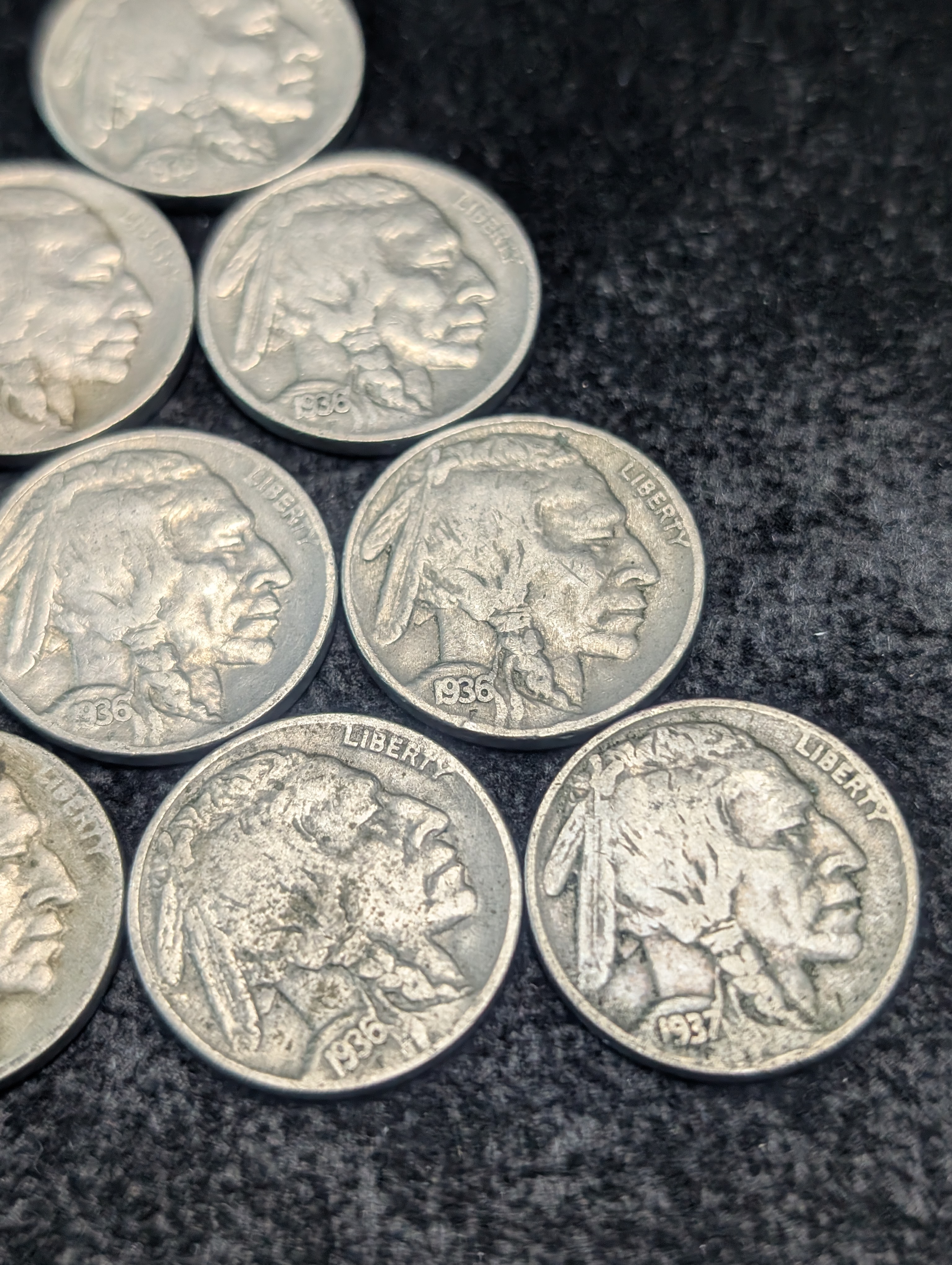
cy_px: 632
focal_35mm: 49
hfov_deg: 29.7
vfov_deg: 38.9
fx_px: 1792
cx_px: 476
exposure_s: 1/140
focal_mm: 6.9
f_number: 1.68
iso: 345
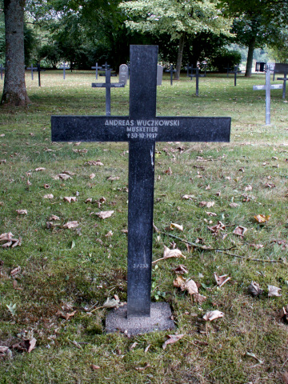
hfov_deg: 40.7
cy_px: 192
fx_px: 388
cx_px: 144
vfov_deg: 52.6
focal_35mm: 35
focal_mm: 5.86
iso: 50
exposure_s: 1/40
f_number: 3.2
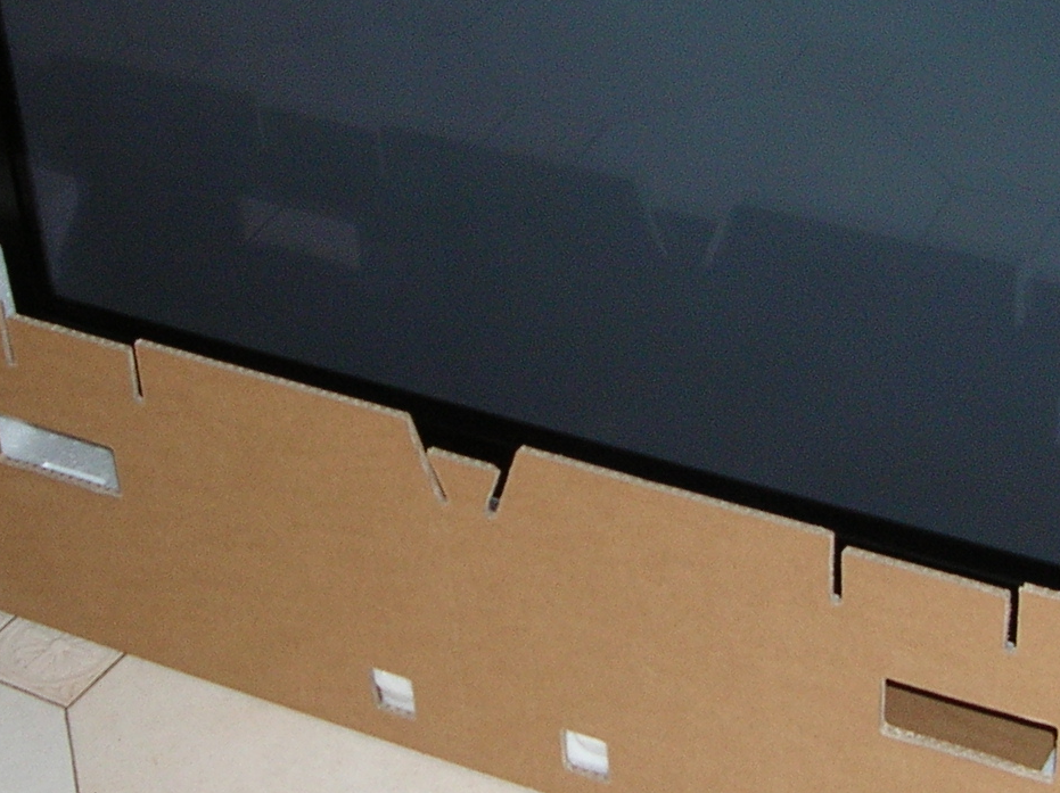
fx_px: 2632
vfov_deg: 17.1
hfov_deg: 22.7
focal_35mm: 86
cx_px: 662
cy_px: 304
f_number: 2.8
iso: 78
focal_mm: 5.8
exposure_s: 1/60.1
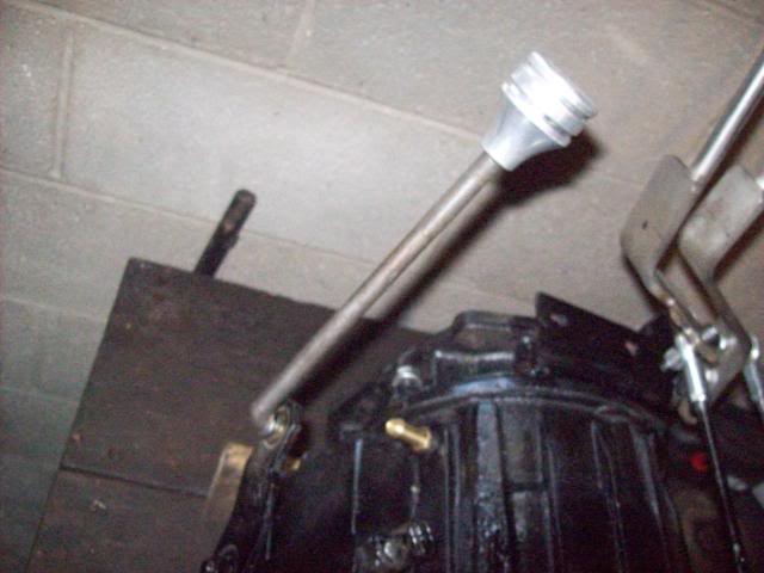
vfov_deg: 39.7
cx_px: 382
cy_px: 286
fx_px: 795
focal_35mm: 36
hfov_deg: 51.4
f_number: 2.7
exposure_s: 1/128
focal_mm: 6
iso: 800
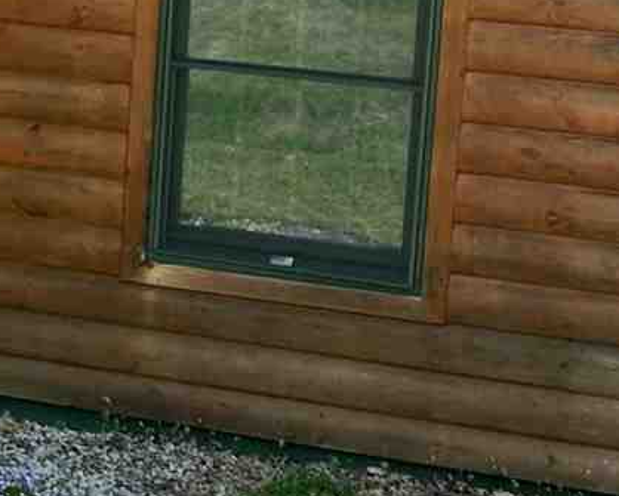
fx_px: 3153
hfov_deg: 9.8
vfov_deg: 8.9
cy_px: -20
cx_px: -900
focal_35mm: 172
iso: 210
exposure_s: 1/1000
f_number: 2.8
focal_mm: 12.29
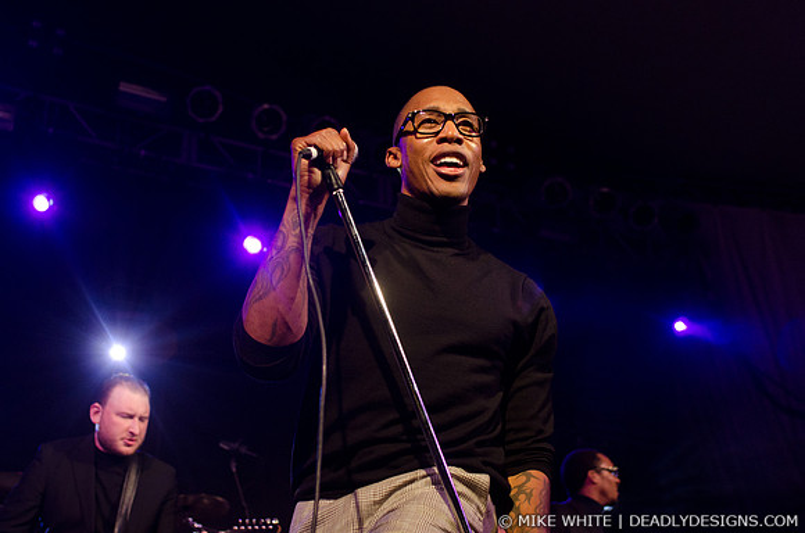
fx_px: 1171
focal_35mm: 52
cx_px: 402
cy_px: 266
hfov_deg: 37.9
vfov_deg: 25.6
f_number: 3.5
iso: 1600
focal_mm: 35
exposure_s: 1/400
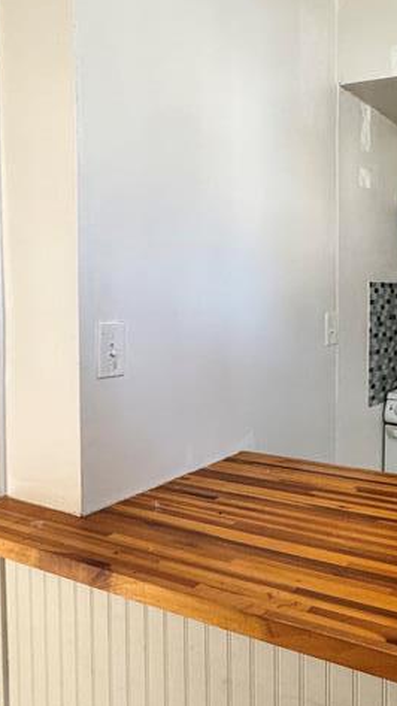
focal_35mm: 33
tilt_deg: -2.1
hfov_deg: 34.6
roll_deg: +0.1
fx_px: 618
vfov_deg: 59.4
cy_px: 319
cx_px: 315
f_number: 2.2
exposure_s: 1/60
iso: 400
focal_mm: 2.22
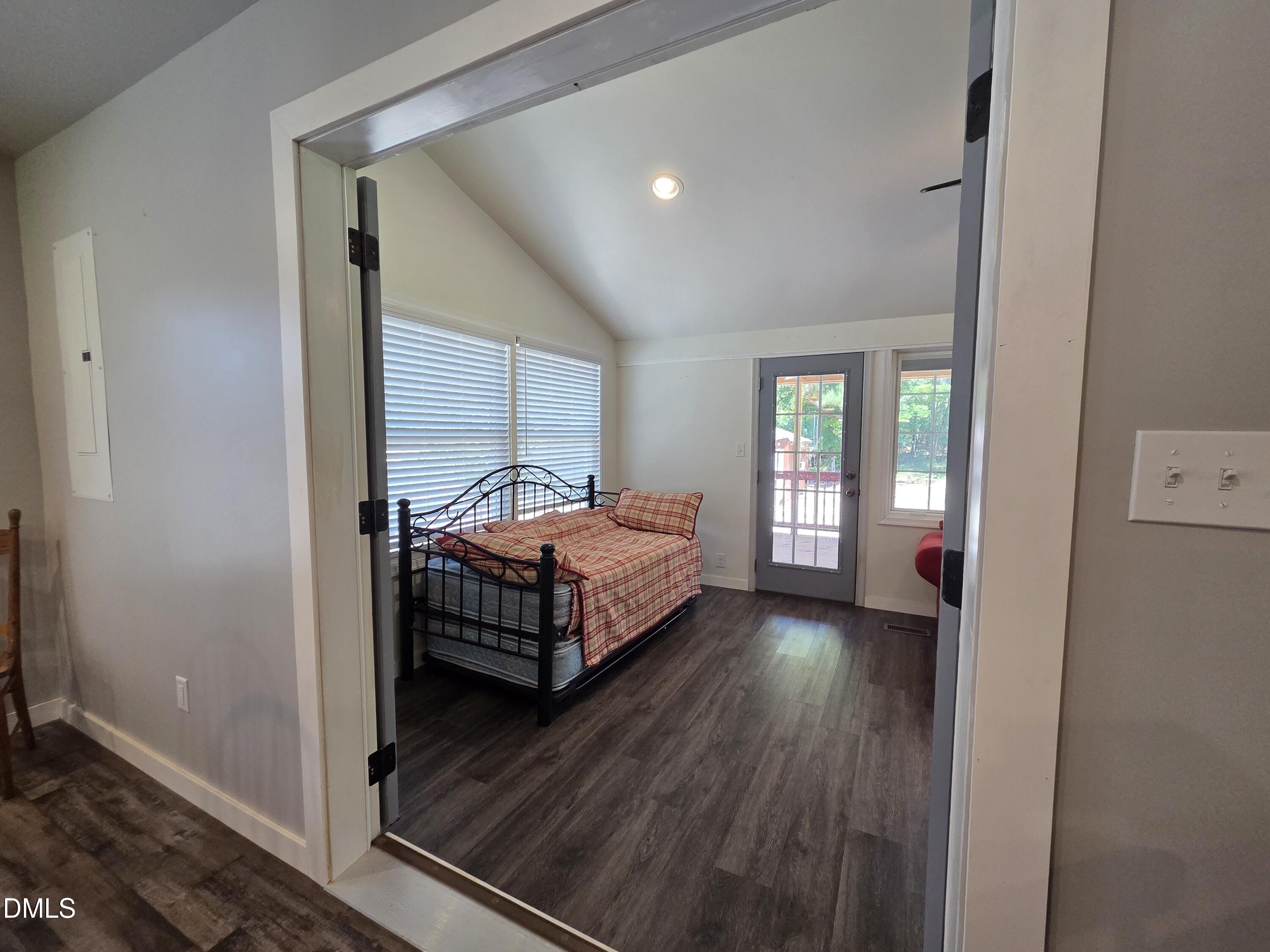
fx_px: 477
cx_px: 635
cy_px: 476
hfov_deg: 106.2
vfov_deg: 89.9
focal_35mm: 13
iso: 200
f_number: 2.2
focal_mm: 2.2
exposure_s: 1/120
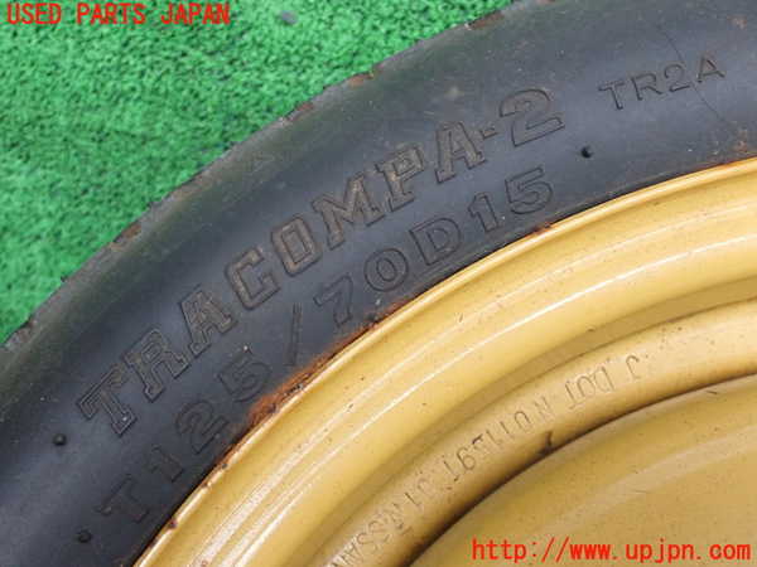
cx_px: 378
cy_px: 284
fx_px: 1028
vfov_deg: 30.9
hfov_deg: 40.4
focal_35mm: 47
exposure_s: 1/125
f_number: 3.1
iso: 1000
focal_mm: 8.4
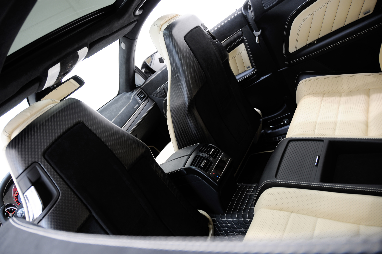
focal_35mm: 27
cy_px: 127
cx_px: 191
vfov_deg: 47.8
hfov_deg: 67.4
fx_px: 286
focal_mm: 18
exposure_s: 1/4
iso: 200
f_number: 3.5
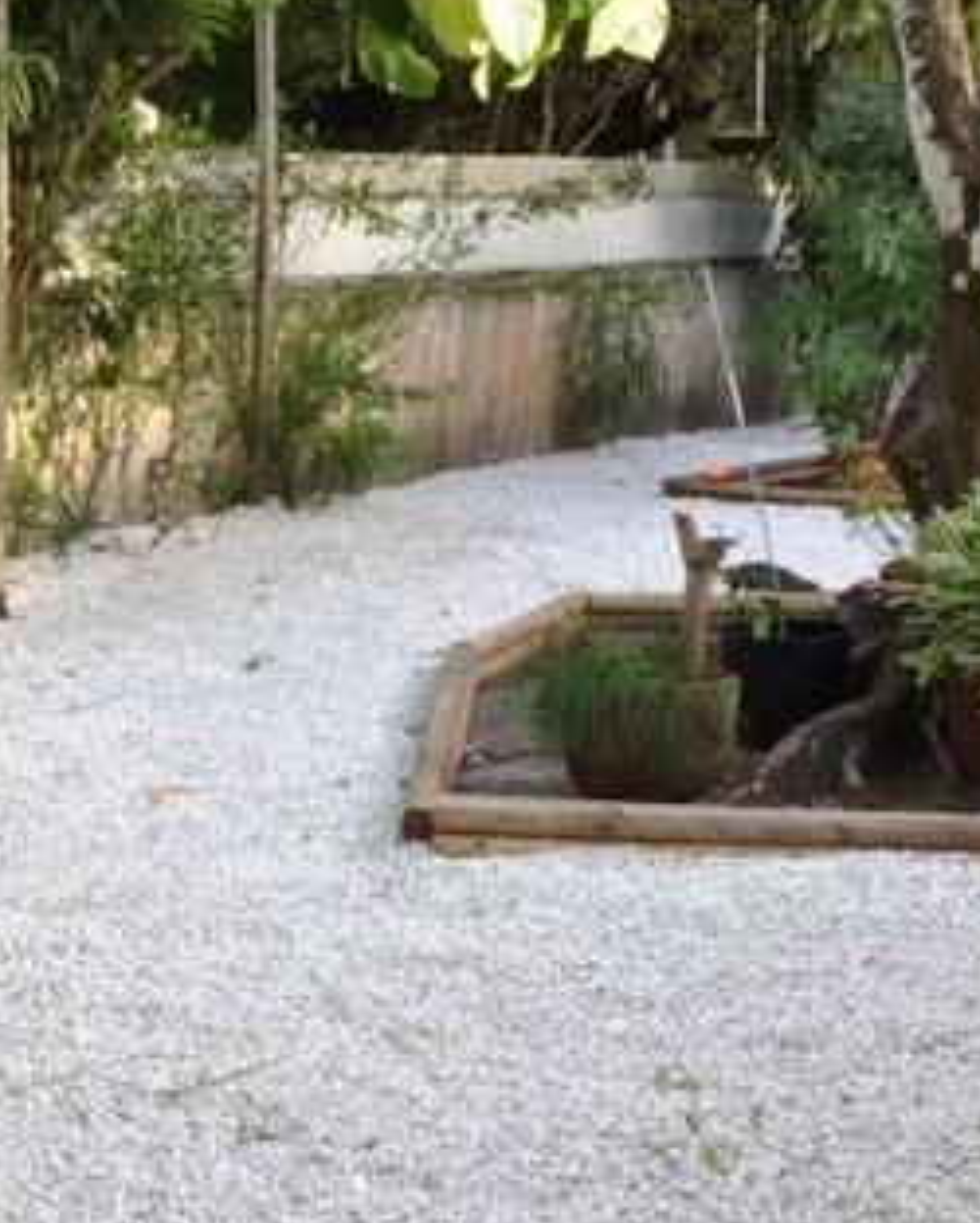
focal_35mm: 58
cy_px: 678
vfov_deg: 32.4
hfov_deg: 25.7
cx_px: 153
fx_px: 2101
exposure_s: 1/120
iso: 50
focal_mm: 4.15
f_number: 2.2
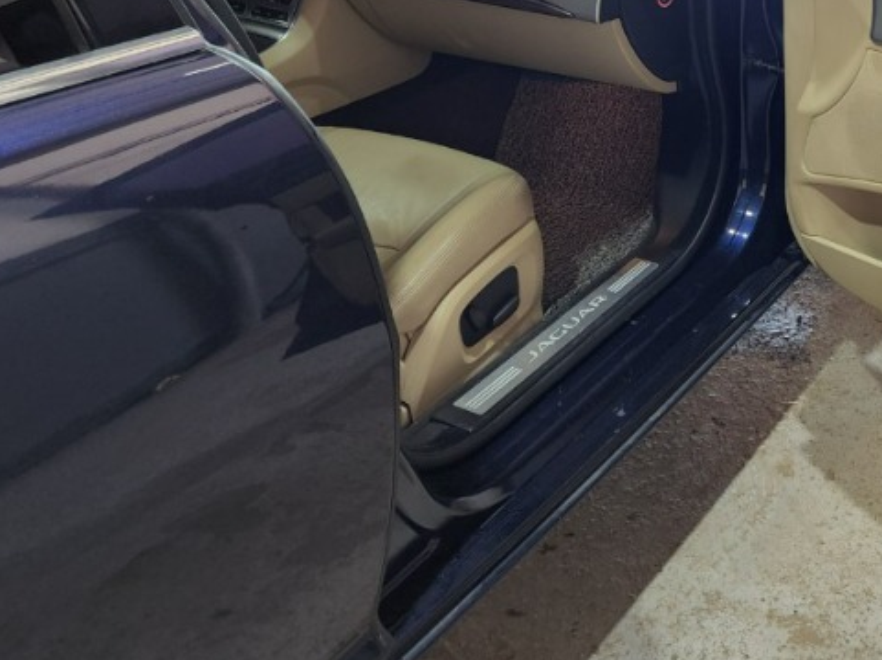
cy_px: 22
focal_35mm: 49
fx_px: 1248
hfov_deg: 36.2
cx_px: 816
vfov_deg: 28.1
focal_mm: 5.4
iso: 160
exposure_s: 1/182
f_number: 1.8
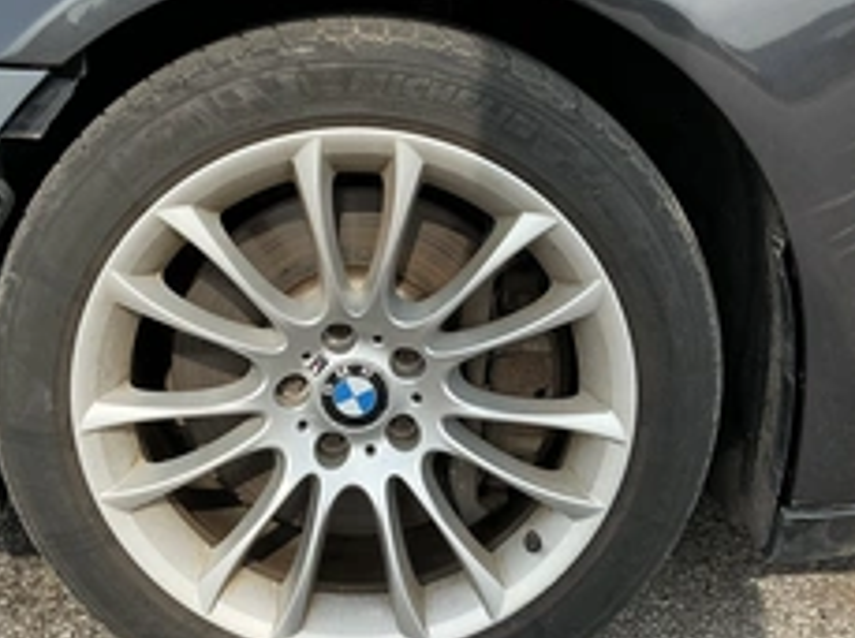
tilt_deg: -20.0
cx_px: 373
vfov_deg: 29.6
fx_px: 1208
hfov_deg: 38.9
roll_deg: -0.5
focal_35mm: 49
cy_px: 369
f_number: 1.8
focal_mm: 3
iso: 25
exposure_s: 1/792
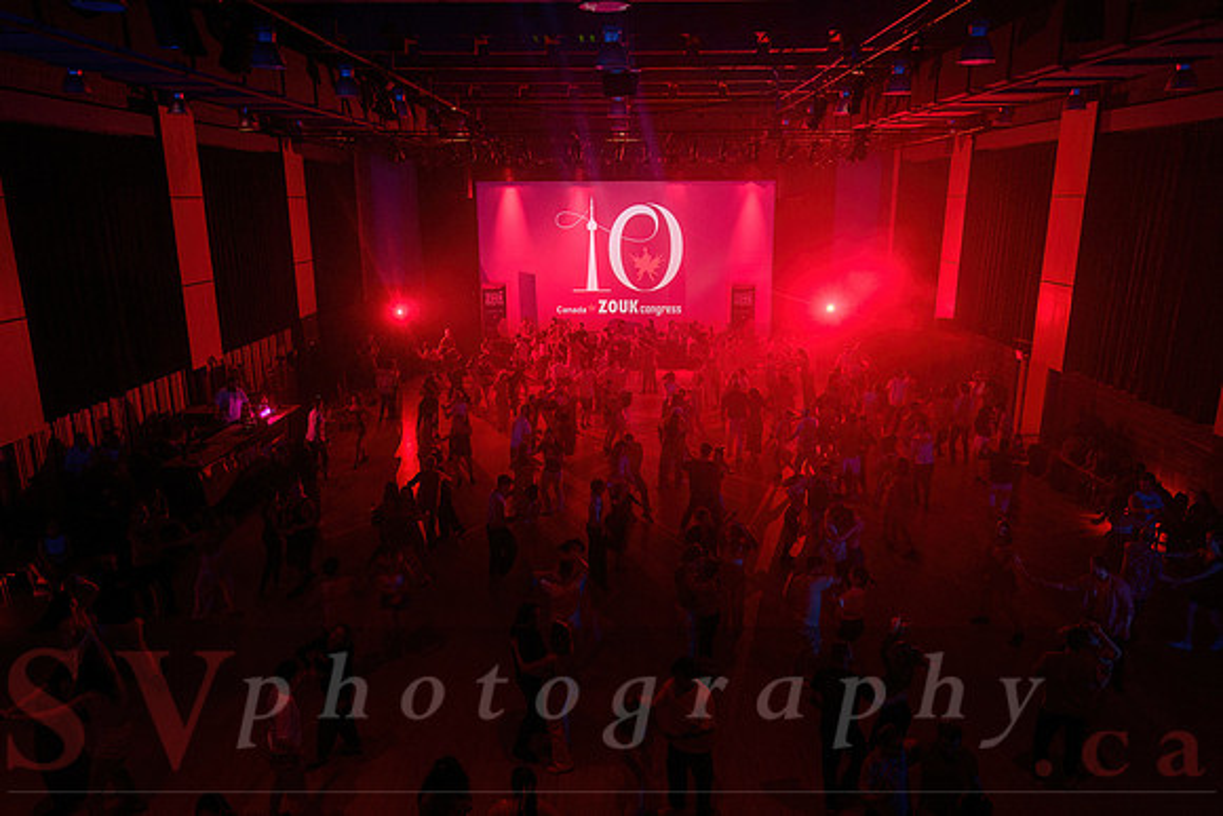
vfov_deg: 52.0
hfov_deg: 72.3
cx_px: 612
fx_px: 837
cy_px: 408
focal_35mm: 25
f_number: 3.5
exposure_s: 1/30
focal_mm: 24
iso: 1000
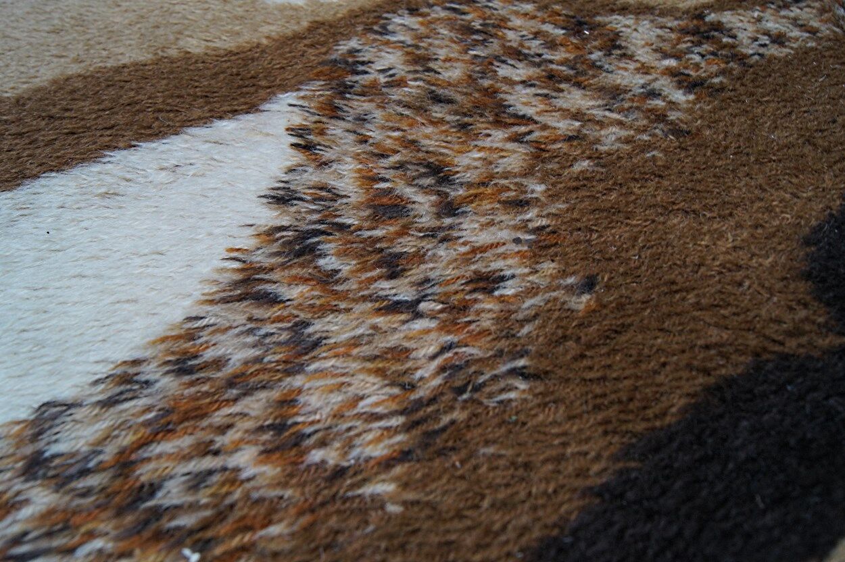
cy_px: 281
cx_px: 422
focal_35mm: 30
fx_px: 704
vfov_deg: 43.6
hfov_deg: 62.0
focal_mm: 20
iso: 400
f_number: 6.3
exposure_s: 1/13
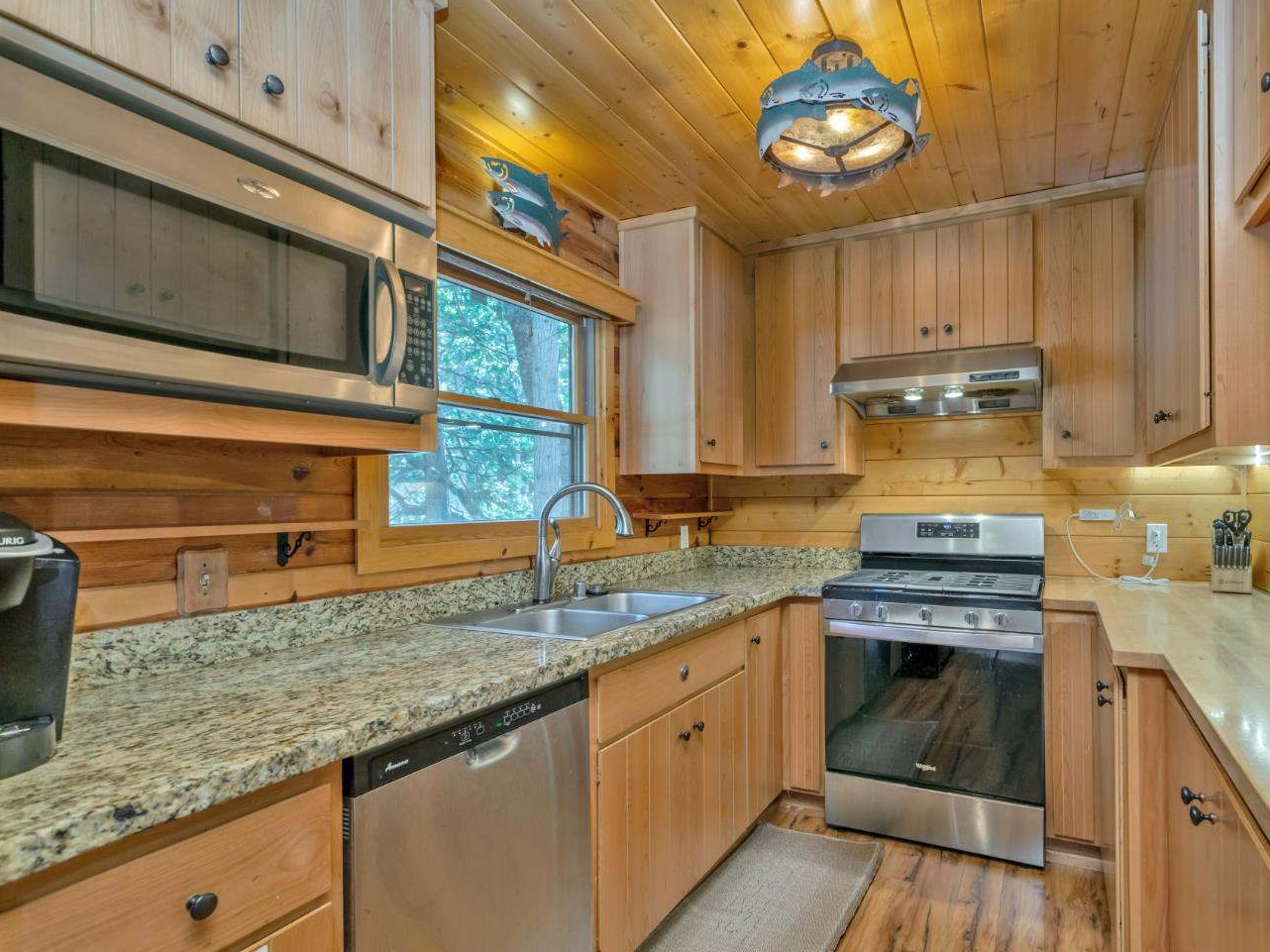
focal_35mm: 18
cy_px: 490
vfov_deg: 71.6
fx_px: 660
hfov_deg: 87.1
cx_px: 734
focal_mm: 16
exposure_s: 1/25
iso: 320
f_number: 6.3
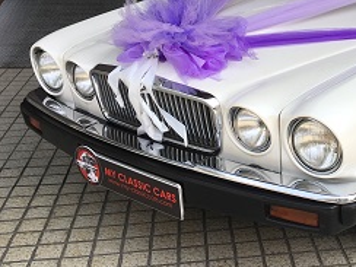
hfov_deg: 32.2
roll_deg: -2.2
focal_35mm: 57
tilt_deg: -13.7
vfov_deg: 25.2
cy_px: 51
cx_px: 318
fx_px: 586
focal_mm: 4.15
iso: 25
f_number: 2.2
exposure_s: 1/732
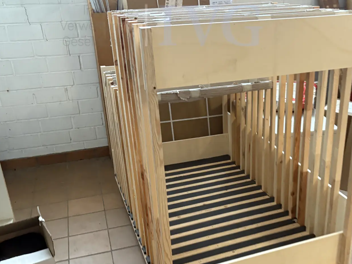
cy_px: 167
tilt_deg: -32.7
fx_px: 407
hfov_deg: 46.4
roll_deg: +3.9
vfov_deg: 35.7
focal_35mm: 40
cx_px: 222
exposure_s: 1/50
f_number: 1.6
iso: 320
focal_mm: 5.96
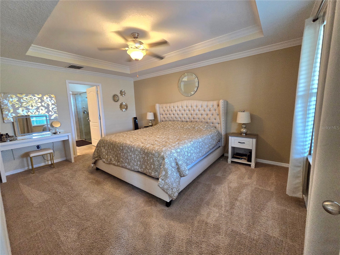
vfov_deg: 89.9
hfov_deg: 106.2
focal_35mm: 13
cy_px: 128
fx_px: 128
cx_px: 170
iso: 400
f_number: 2.2
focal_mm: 2.2
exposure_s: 1/60.2
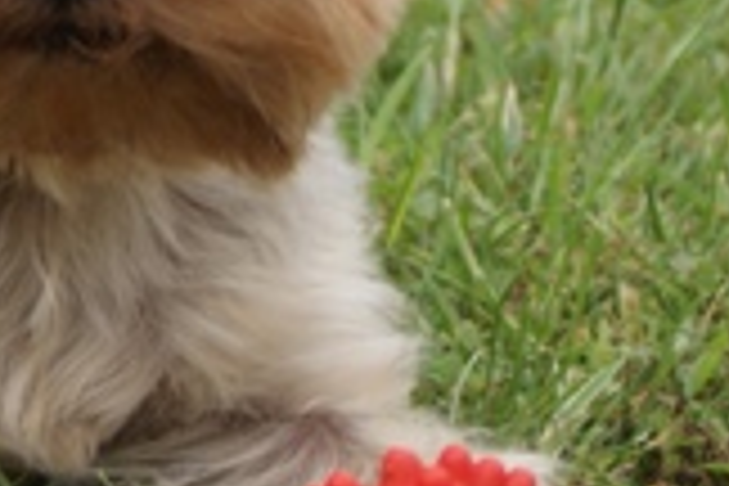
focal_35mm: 296
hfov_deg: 6.9
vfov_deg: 4.6
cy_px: 90
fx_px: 5994
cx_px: -153
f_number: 5.6
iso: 125
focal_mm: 50
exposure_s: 1/160
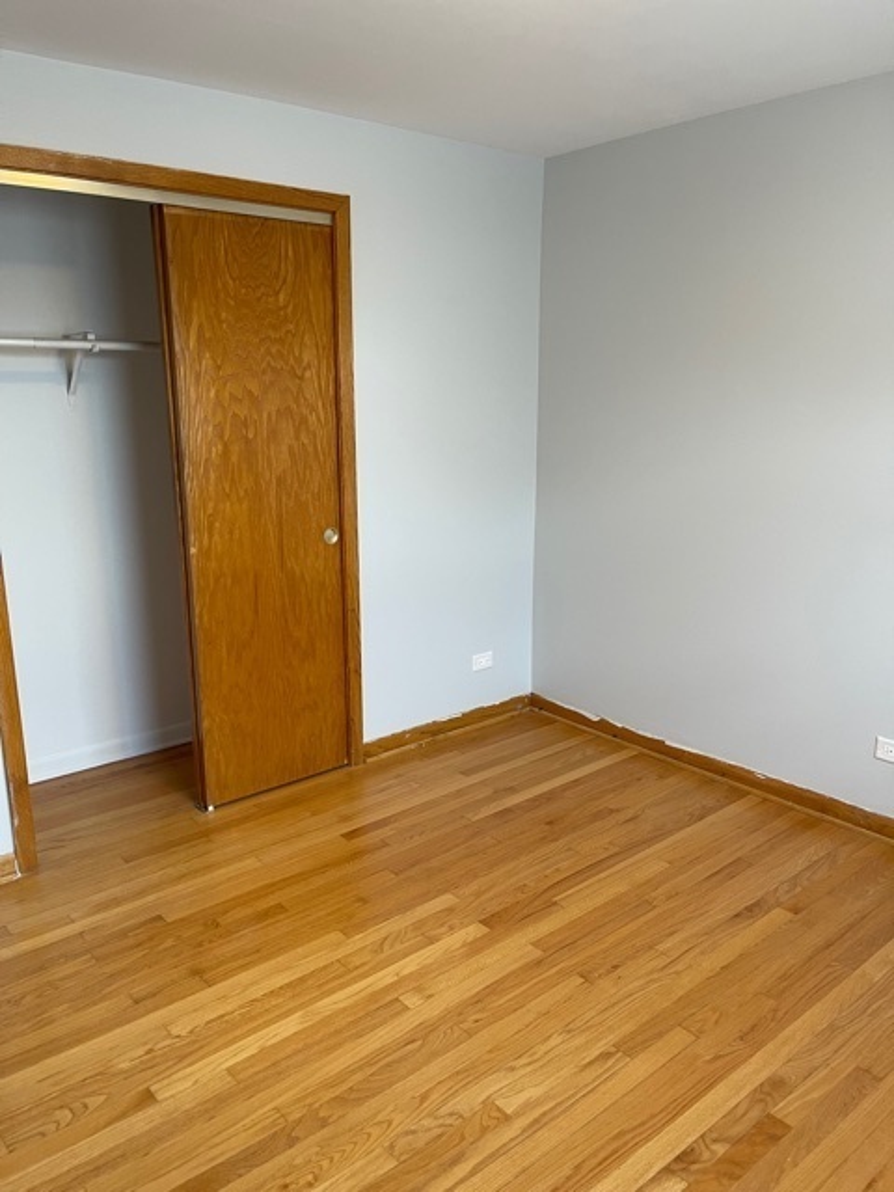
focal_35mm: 26
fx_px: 895
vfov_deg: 67.3
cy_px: 596
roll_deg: +0.0
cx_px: 447
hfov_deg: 53.1
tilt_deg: -13.4
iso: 80
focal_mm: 5.1
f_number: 1.6
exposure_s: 1/60
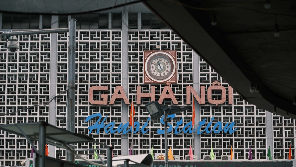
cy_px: 99
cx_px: 148
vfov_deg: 13.6
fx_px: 698
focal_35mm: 89
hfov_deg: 23.9
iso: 80
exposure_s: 1/1250
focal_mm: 56
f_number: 2.8
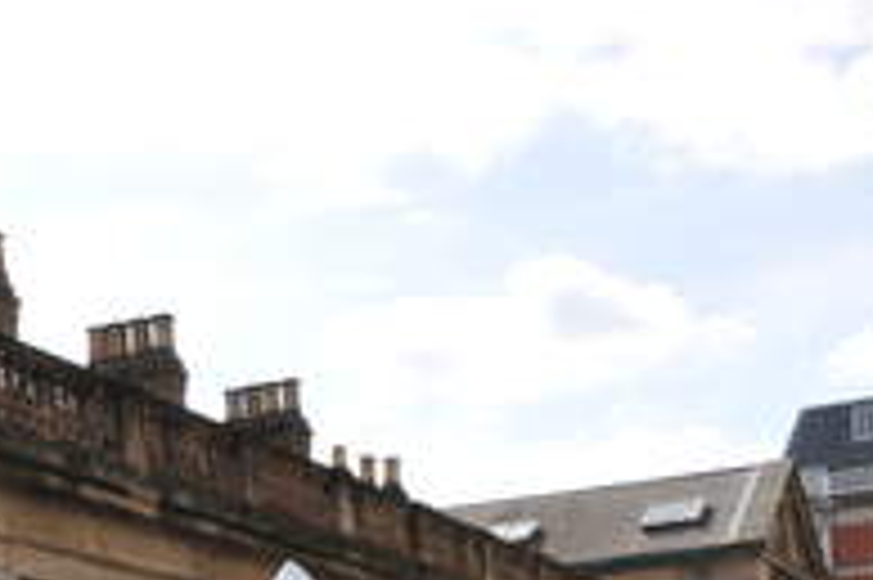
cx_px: -540
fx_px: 2156
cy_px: 928
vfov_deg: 14.1
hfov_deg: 19.2
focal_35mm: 89
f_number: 10
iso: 200
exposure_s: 1/200
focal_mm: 18
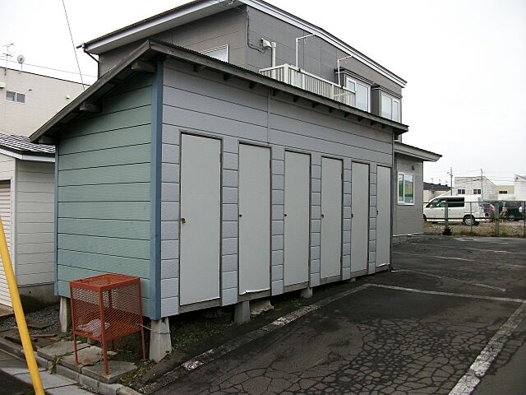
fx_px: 471
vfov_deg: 45.4
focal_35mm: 31
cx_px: 263
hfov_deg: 58.4
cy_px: 198
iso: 80
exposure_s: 1/374
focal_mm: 5.7
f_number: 2.9
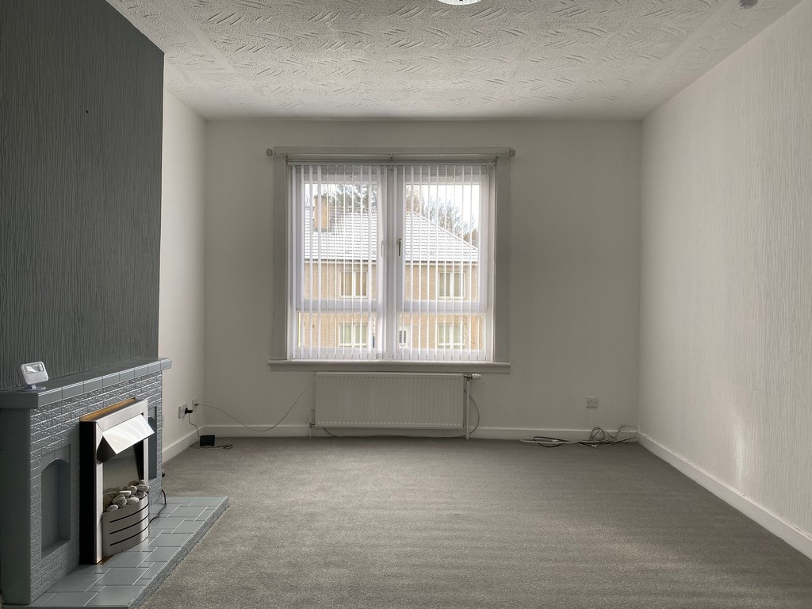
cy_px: 304
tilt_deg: +0.7
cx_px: 406
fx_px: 610
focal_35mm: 26
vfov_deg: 53.1
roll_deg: -1.2
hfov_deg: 67.3
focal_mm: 4.25
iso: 32
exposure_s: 1/124
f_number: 1.8
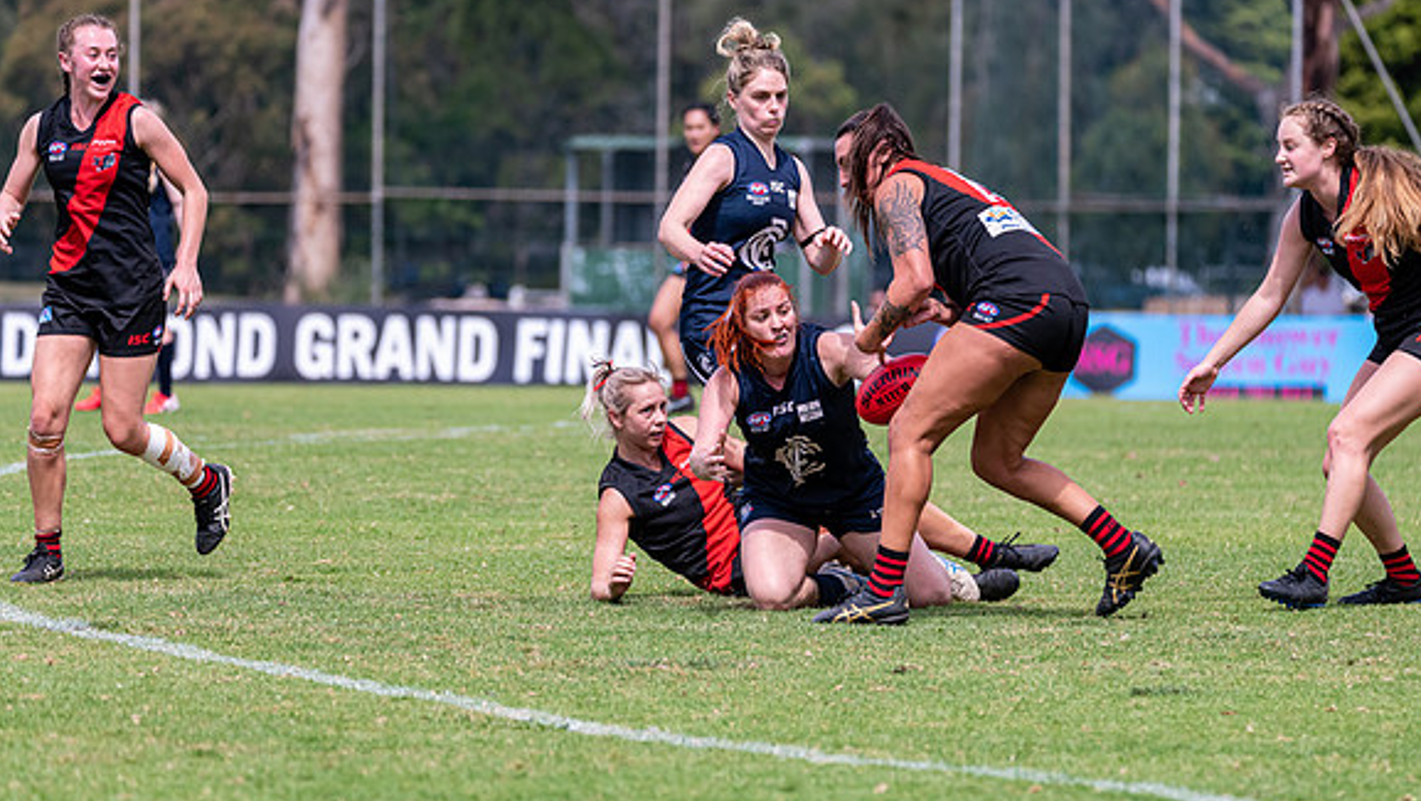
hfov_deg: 6.8
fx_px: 11910
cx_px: 712
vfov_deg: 3.8
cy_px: 364
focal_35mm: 316
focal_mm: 300
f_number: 6.3
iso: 800
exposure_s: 1/2000
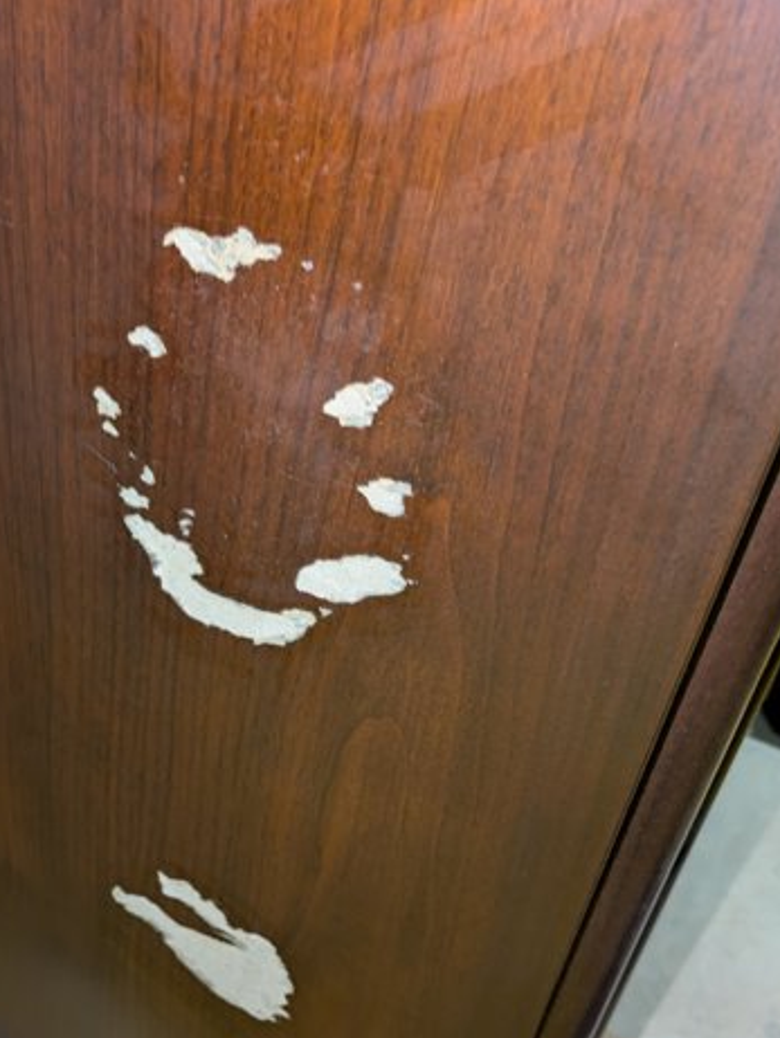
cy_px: 625
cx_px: 257
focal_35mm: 39
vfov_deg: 47.6
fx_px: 1171
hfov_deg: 36.5
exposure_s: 1/24
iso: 320
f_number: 1.89
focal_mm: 5.43
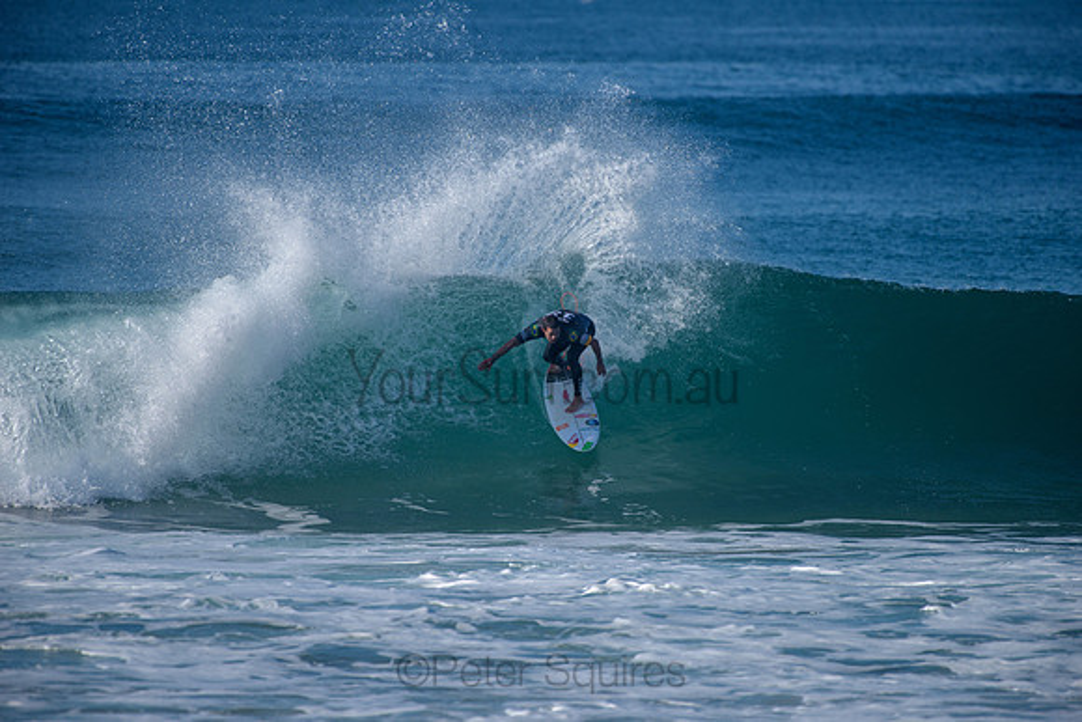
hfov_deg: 4.1
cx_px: 541
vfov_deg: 2.8
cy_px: 361
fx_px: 15031
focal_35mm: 500
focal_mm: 500
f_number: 5.6
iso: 200
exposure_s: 1/2000
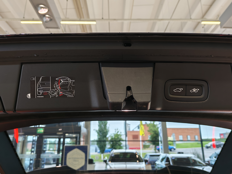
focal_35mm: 29
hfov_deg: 61.7
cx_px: 116
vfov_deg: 48.2
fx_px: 194
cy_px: 87
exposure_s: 1/100
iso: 160
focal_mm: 6.12
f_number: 1.9
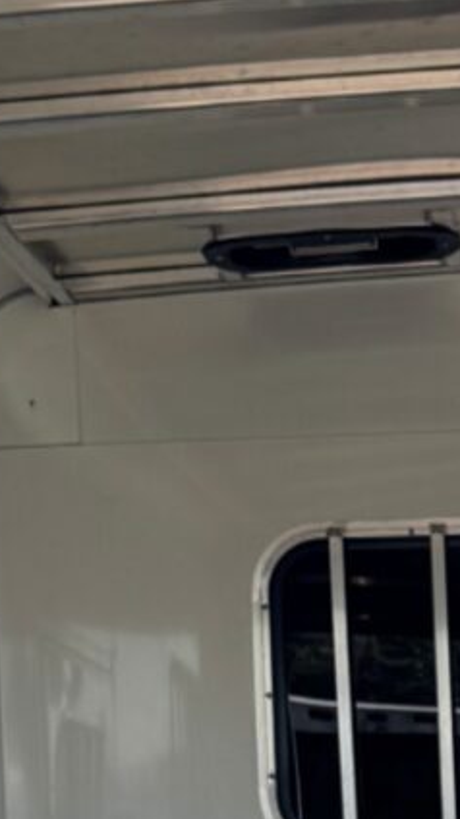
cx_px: 651
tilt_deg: -0.3
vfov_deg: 13.2
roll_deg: +0.9
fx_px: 3432
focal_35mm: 158
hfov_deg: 7.6
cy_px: 1047
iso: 80
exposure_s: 1/765
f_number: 1.78
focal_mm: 6.76
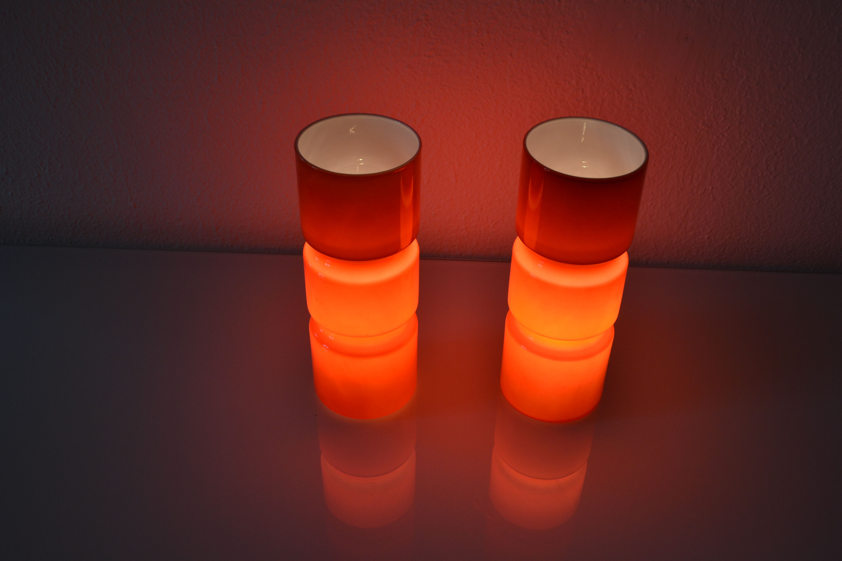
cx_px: 421
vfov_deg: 36.9
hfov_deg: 53.1
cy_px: 280
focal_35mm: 36
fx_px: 842
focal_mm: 24
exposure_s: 1/125
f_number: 5.6
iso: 400
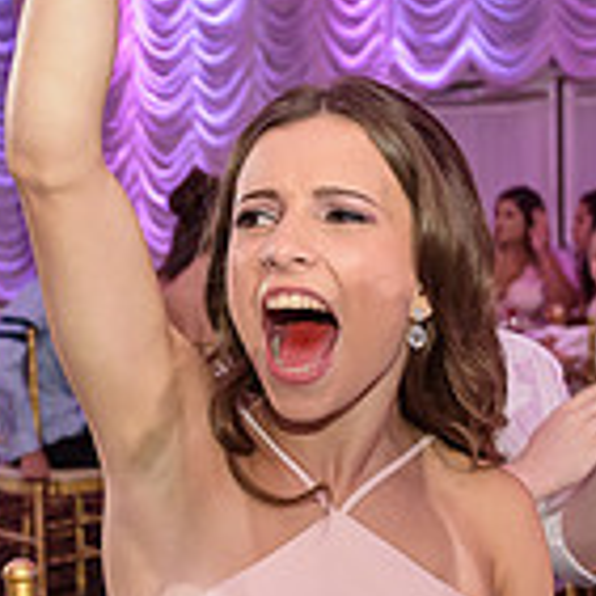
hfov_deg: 20.6
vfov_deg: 20.6
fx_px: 1636
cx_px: 249
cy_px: 315
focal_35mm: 84
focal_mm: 24
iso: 1600
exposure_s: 1/125
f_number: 3.2
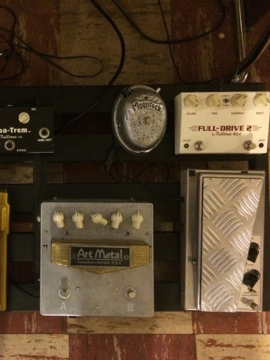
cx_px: 34
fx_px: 426
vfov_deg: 45.8
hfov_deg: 33.5
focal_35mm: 41
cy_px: 178
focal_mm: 4.12
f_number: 2.2
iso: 640
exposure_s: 1/15
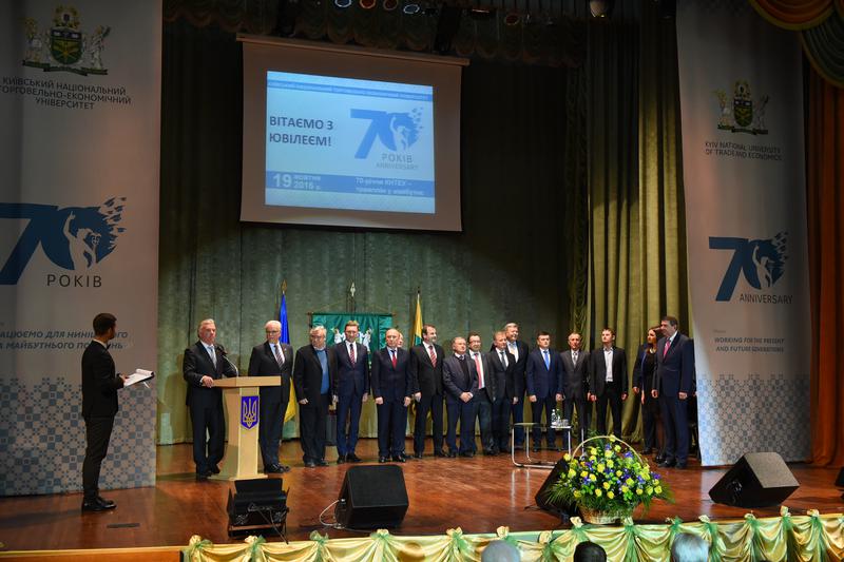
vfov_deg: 33.4
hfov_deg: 48.5
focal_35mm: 40
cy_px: 281
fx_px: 938
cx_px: 422
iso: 3200
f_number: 6.3
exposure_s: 1/160
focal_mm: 40
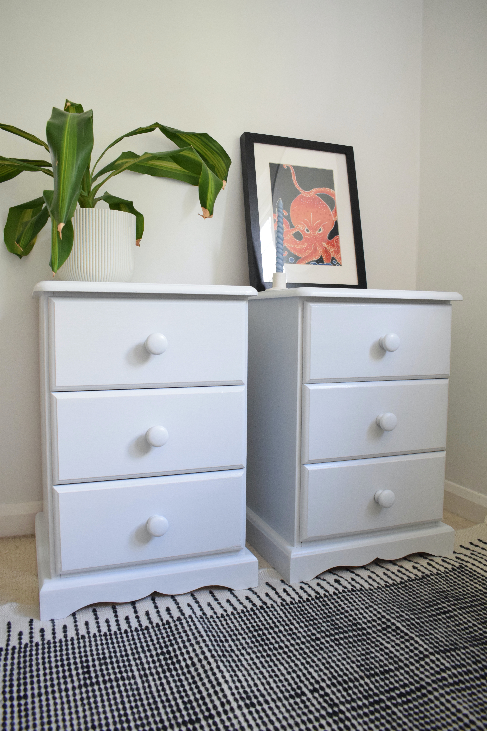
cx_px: 244
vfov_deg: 67.4
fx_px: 548
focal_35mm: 27
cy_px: 366
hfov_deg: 47.9
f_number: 5.6
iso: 2000
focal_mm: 18
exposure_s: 1/80
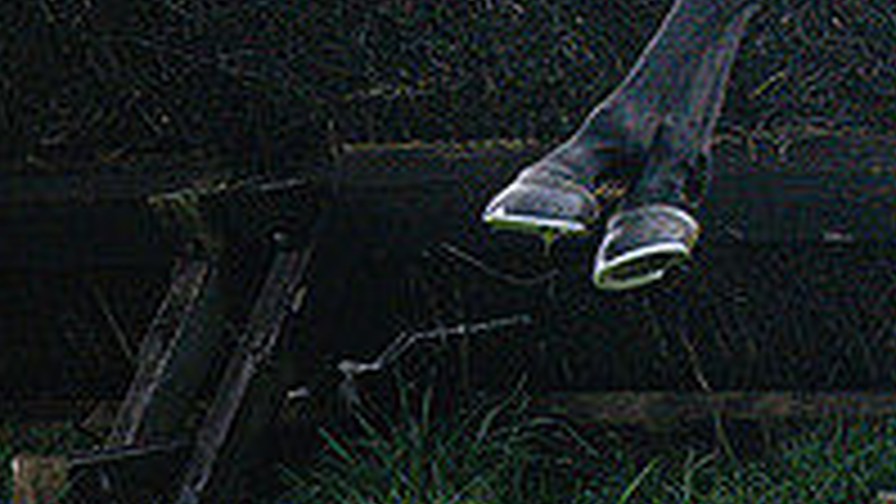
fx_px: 11524
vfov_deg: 2.5
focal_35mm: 485
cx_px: 1646
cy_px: -643
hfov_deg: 4.4
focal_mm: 92
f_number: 5
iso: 400
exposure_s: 1/4000
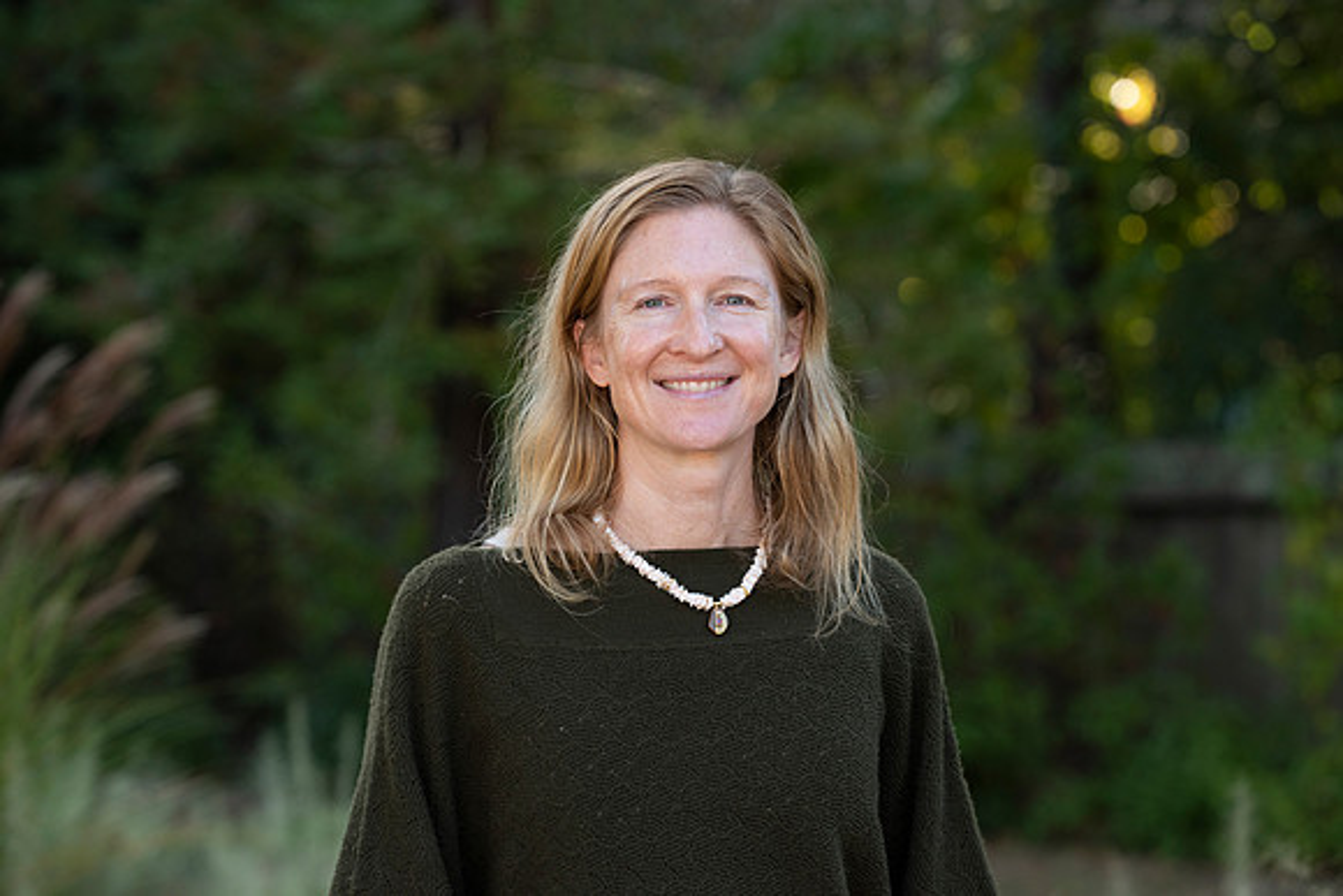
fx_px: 4851
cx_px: 672
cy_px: 448
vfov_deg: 10.6
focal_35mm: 130
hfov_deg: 15.8
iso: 500
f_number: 5
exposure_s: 1/250
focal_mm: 130
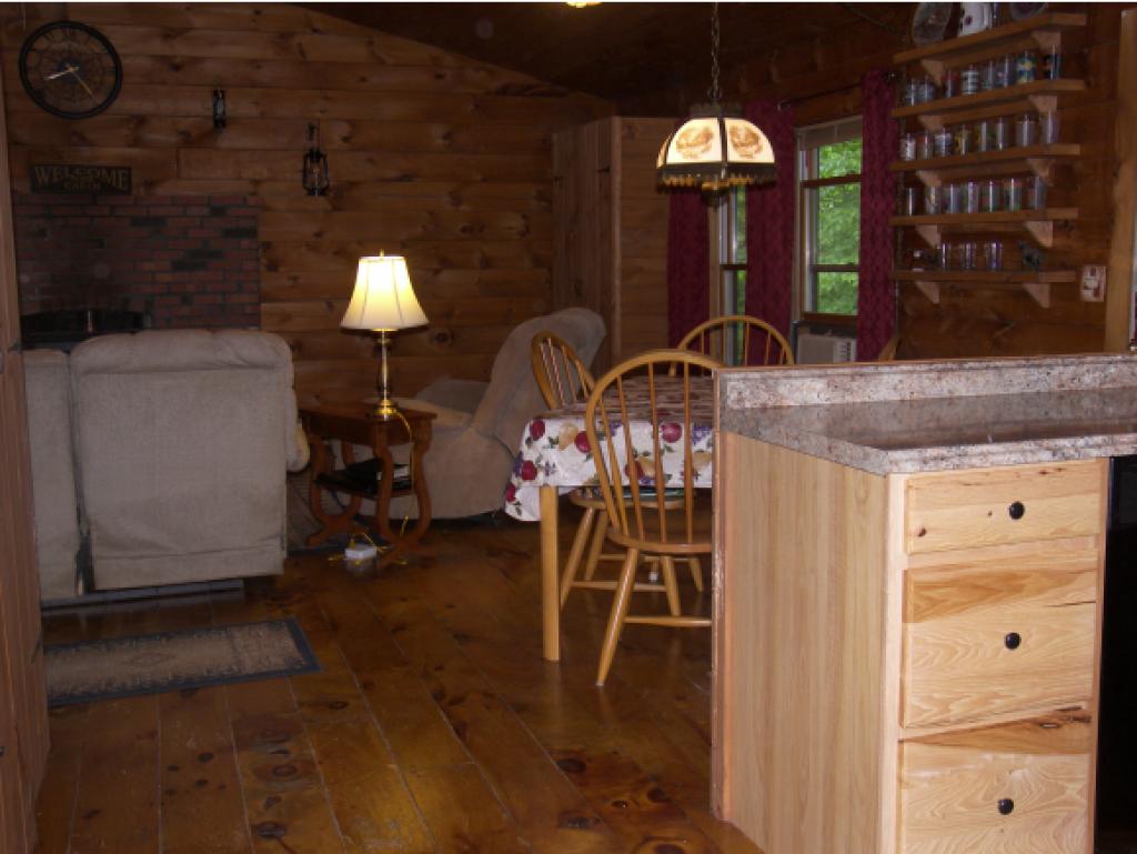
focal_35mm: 37
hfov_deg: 50.1
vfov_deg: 38.7
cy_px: 427
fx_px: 1216
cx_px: 568
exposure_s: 1/40
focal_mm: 7.8
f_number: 3.2
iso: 125
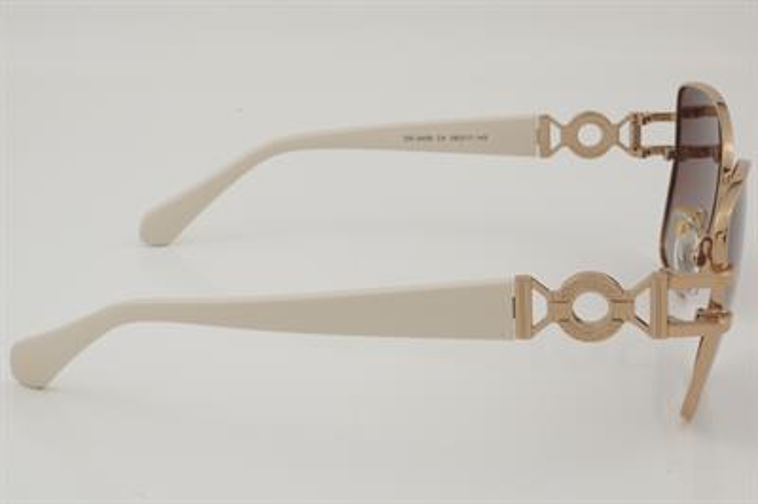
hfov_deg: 27.0
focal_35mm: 75
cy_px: 252
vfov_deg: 18.2
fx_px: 1578
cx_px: 379
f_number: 32
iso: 100
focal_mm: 50
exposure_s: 1/3
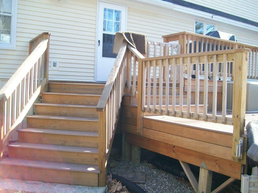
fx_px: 268
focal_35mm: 36
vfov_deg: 39.7
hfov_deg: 51.4
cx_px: 129
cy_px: 96
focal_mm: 6
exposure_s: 1/147
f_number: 2.7
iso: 80
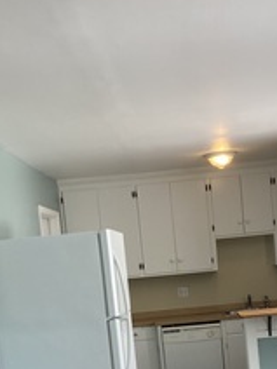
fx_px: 704
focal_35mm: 66
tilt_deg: -5.1
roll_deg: +3.8
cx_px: 184
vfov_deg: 28.2
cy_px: 339
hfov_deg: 22.2
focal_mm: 3.99
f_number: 1.8
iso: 80
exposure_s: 1/120
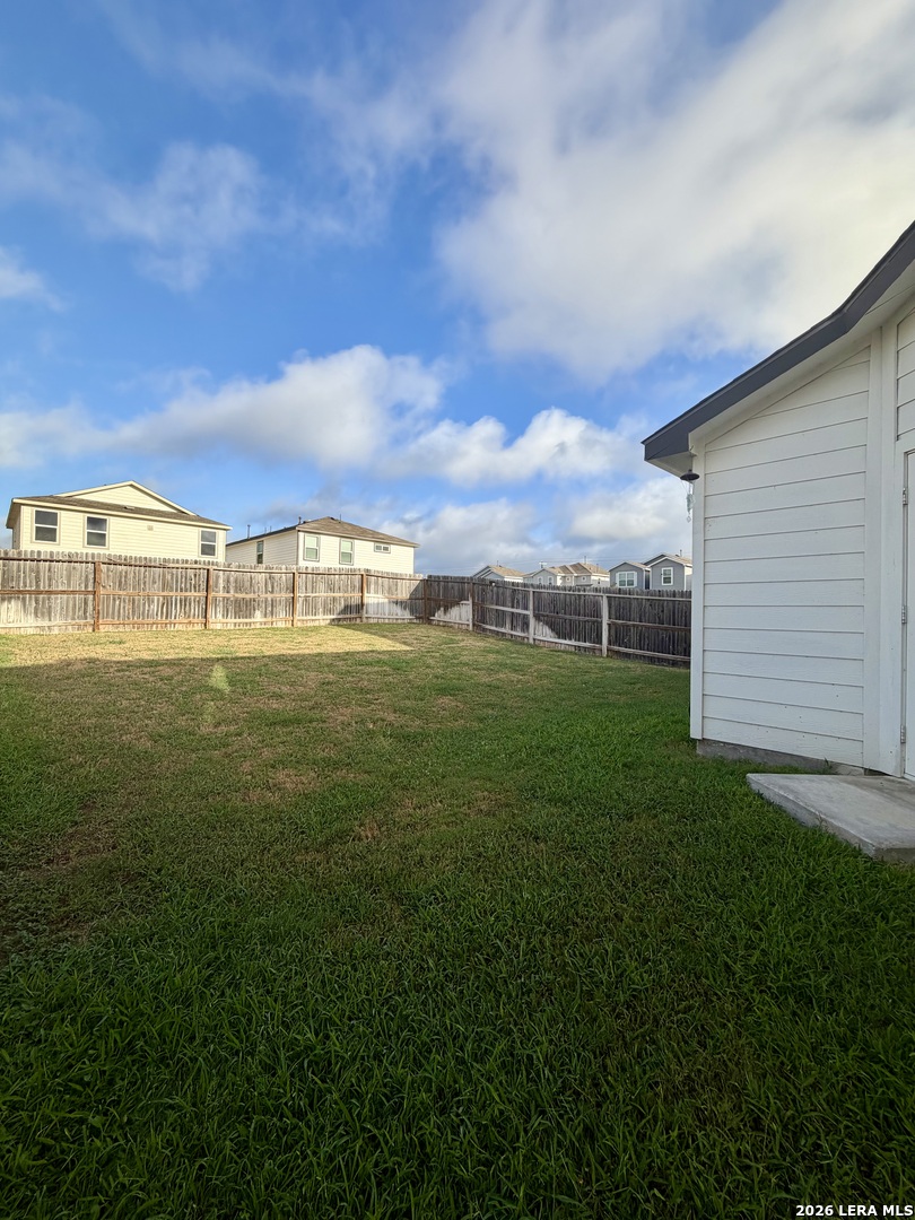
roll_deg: -1.1
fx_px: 493
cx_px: 458
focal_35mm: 14
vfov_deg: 102.1
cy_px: 610
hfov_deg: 85.7
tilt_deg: +1.0
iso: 25
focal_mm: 2.22
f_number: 2.2
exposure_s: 1/770
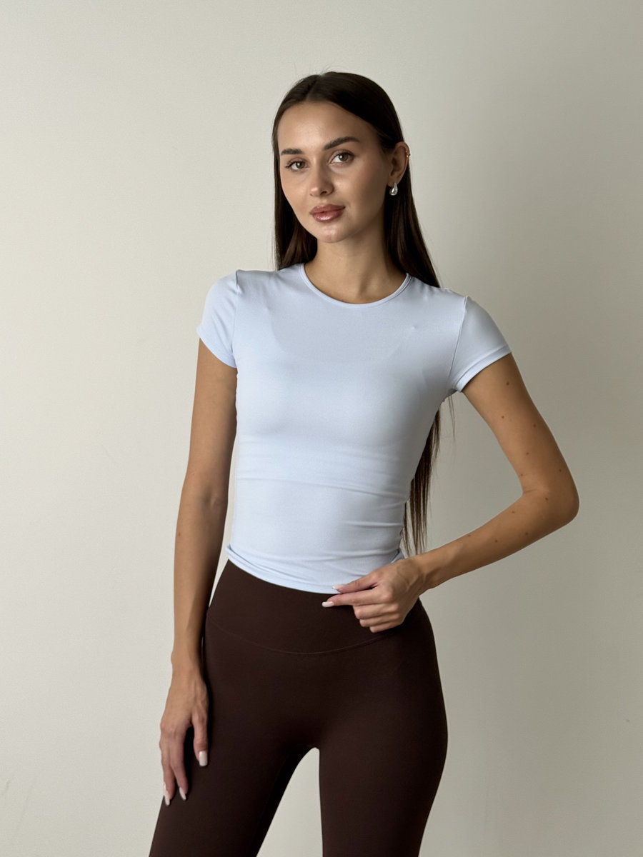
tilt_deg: -3.3
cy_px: 428
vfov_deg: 39.7
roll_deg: -1.6
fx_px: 1189
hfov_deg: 30.3
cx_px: 322
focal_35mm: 48
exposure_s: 1/538
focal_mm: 6.76
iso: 64
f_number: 1.78
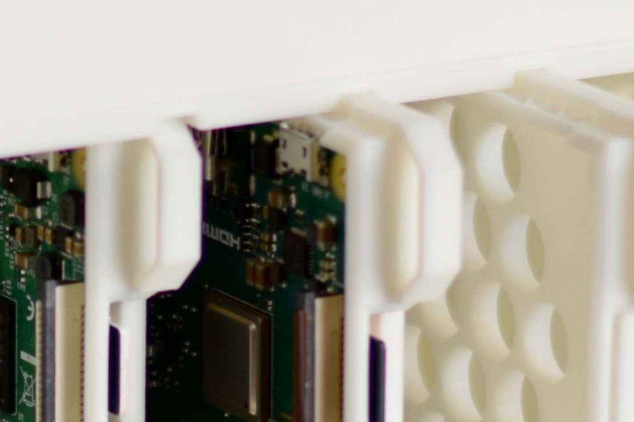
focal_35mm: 408
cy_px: 297
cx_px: 233
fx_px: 7184
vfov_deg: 3.4
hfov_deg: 5.1
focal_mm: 50
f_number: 2
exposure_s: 1/80
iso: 100
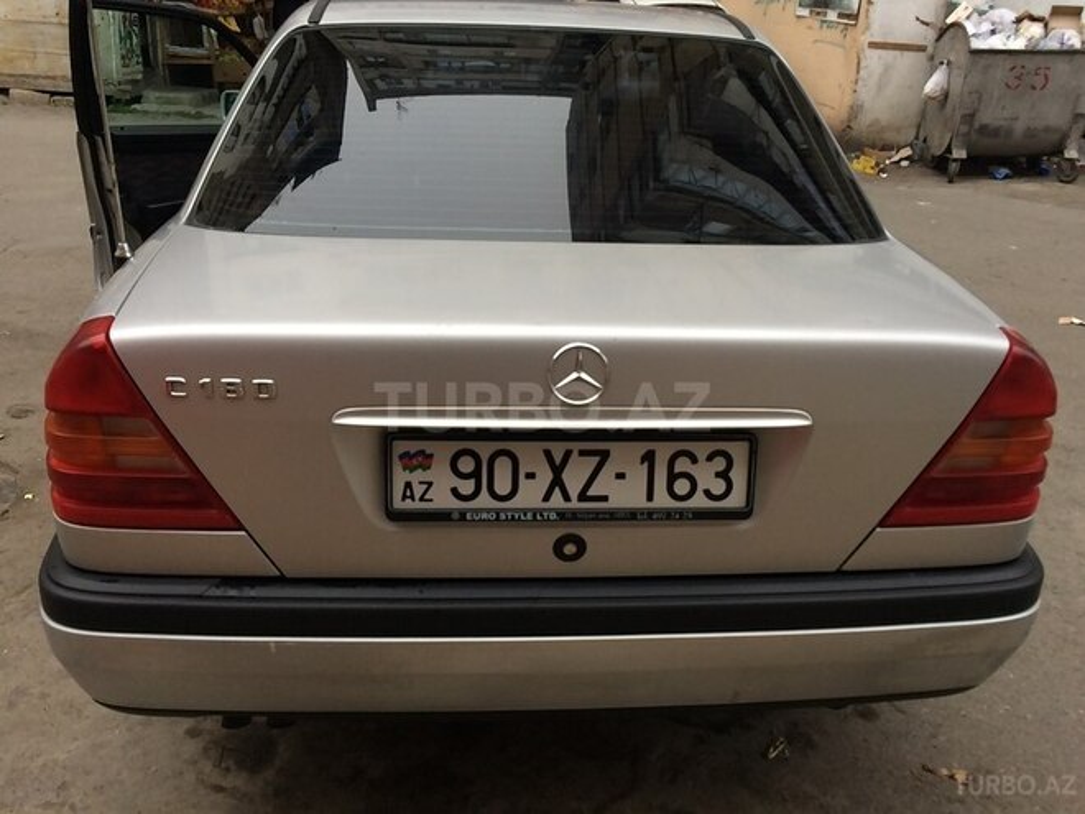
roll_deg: -2.5
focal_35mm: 29
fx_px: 909
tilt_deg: -25.0
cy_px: 407
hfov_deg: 61.7
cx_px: 542
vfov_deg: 48.2
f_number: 2.2
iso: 100
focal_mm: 4.15
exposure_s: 1/100
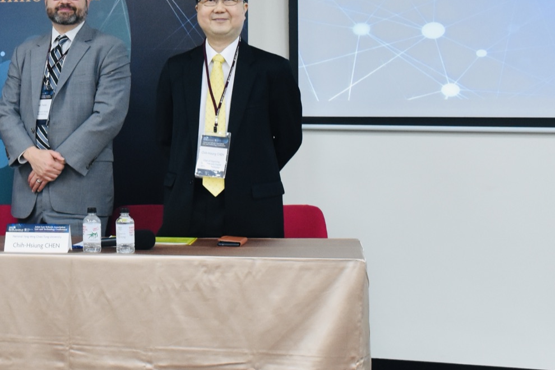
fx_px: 1233
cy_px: 47
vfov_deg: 16.9
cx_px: 70
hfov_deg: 24.7
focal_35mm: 80
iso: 1600
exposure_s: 1/60
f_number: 5
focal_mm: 24
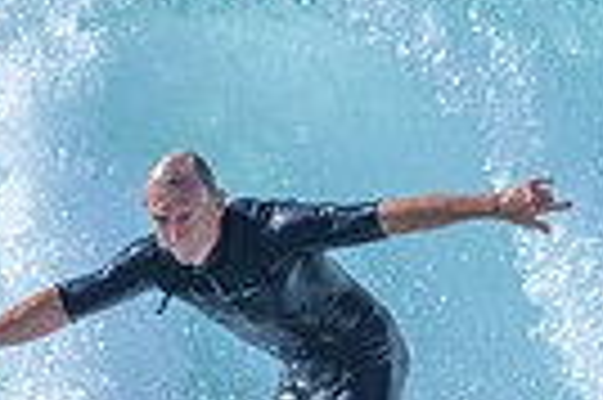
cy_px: 399
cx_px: 114
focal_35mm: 4763
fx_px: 79683
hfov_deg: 0.4
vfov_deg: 0.3
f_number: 6.3
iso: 220
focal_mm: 800
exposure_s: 1/2000
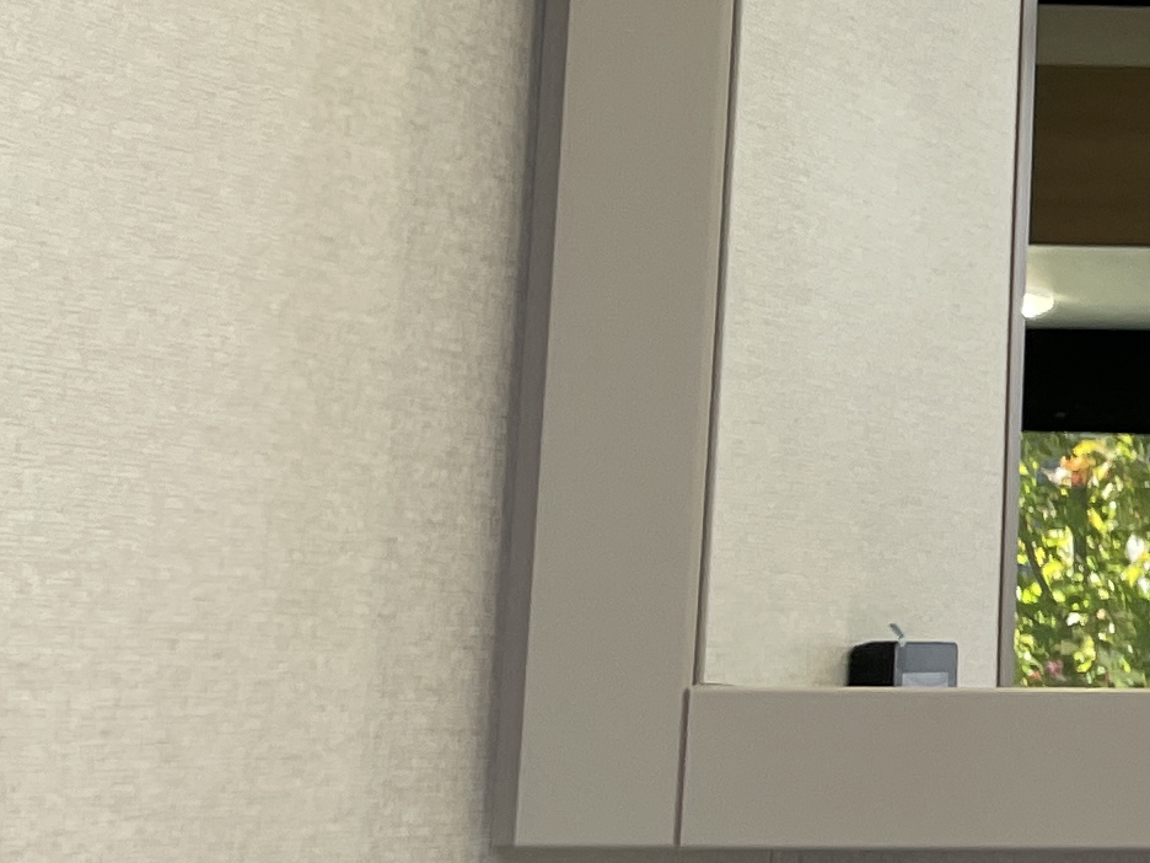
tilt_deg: +8.0
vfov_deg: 13.2
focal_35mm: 112
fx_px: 3721
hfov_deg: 14.4
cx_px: 2366
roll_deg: -2.1
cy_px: 237
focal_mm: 4.2
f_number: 1.6
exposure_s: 1/121
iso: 40
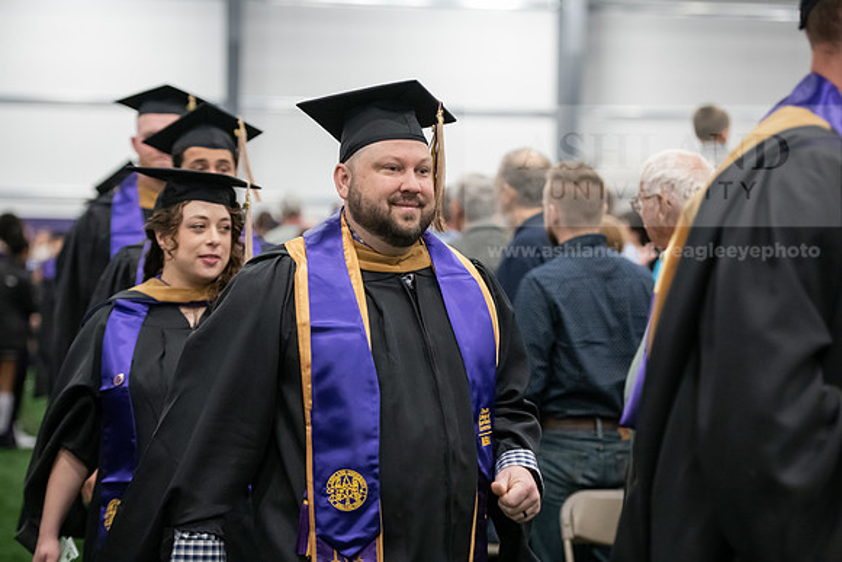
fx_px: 2293
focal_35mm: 98
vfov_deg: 14.0
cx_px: 421
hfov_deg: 20.8
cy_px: 281
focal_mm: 98
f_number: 3.2
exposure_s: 1/200
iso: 3200
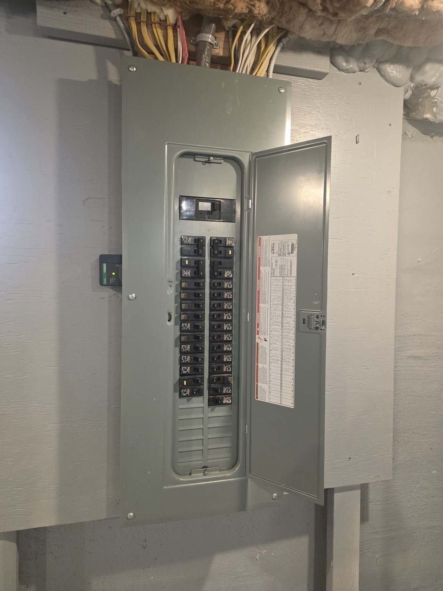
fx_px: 392
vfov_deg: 73.9
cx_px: 222
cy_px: 296
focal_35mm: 23
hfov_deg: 58.9
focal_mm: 6.25
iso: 800
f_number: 1.7
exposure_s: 1/120
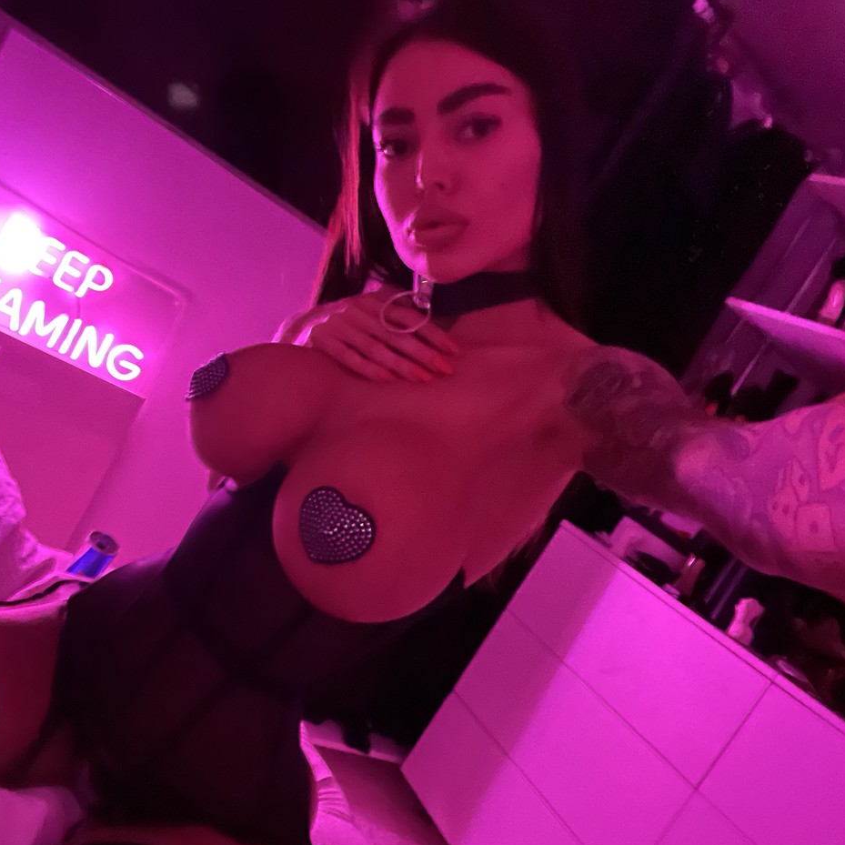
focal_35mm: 28
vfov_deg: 57.3
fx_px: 773
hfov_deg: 57.2
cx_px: 385
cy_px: 436
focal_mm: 2.71
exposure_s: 1/15
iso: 2000
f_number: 2.2
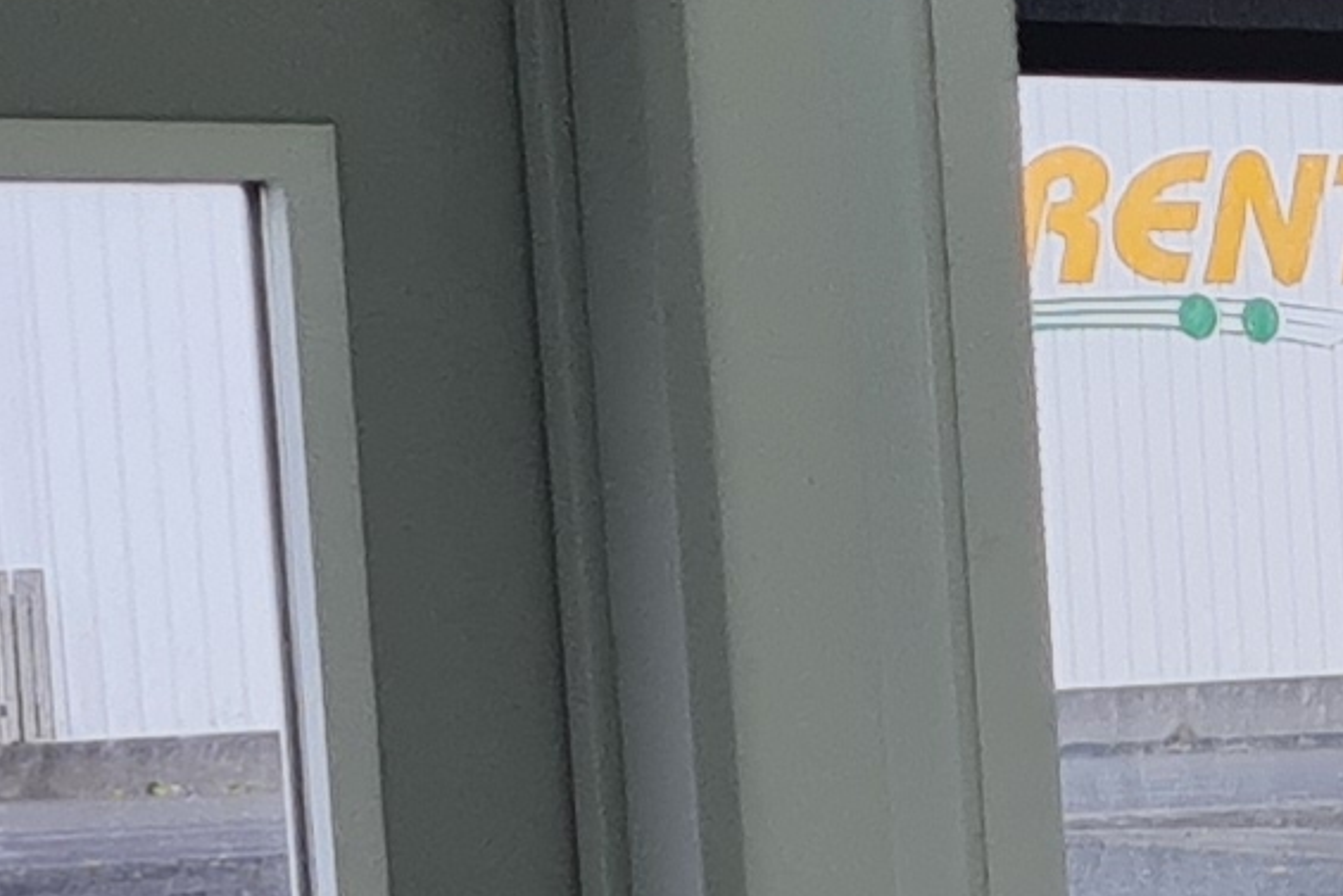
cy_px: 1048
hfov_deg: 9.2
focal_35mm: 193
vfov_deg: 7.1
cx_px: 3556
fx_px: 7201
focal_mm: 5.4
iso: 50
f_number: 1.8
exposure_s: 1/378
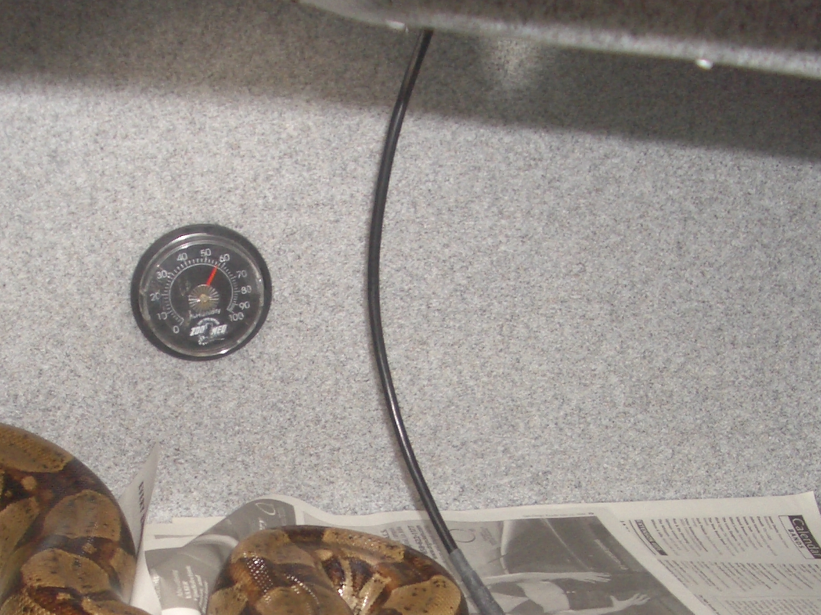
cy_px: 596
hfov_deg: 28.3
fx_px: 1612
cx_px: 251
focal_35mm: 68
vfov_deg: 21.0
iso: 100
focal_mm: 5.8
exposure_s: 1/60
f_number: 2.6
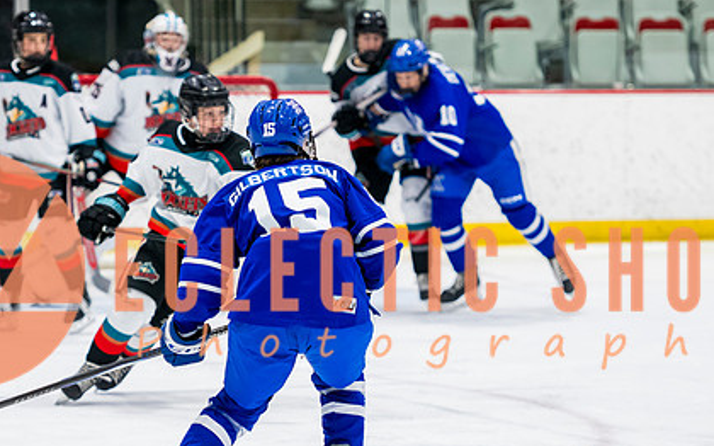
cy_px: 305
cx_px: 258
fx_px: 5232
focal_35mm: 269
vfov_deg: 4.9
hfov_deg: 7.8
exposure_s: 1/800
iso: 1600
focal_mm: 135
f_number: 3.2
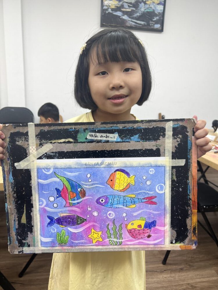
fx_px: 218
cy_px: 145
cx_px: 109
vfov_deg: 67.3
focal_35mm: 26
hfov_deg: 53.1
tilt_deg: -12.5
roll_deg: -1.7
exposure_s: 1/100
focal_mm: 5.7
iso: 40
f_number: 1.5
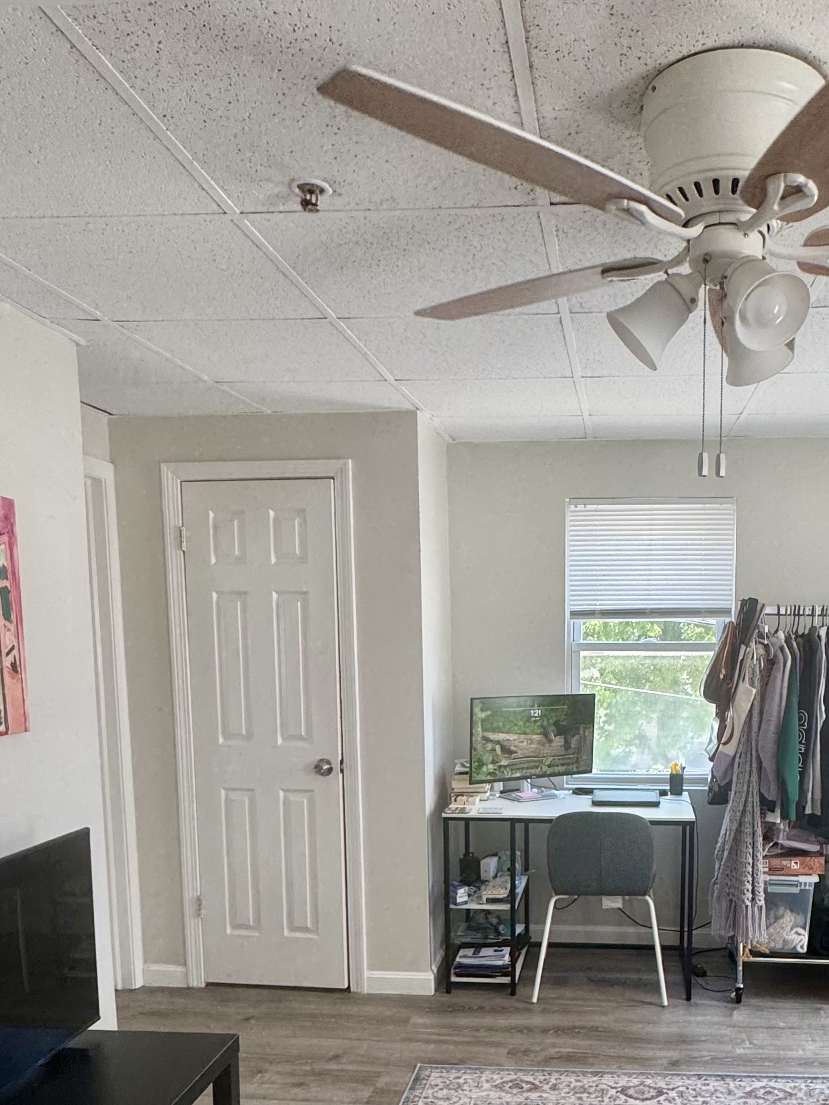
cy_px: 741
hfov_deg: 47.3
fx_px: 926
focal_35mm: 29
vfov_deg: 60.1
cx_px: 568
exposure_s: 1/99
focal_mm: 2.22
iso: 125
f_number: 2.2
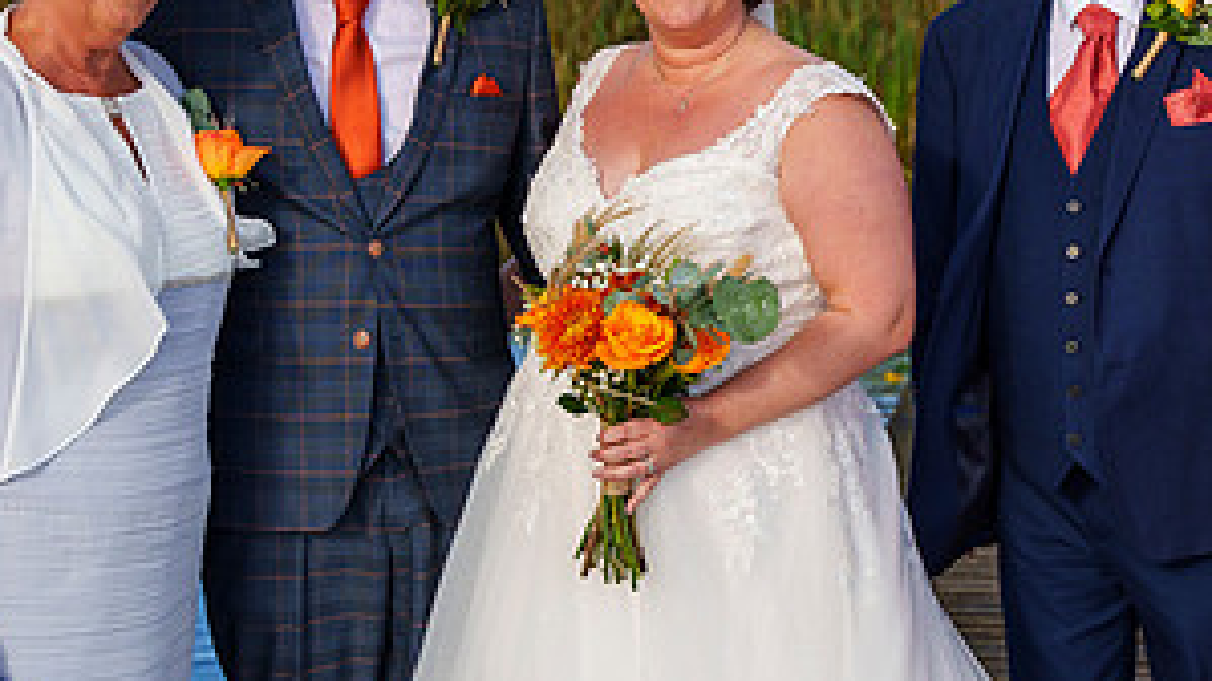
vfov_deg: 12.3
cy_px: 243
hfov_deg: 21.7
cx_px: 810
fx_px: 3149
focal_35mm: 98
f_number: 3.2
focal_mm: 42
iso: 400
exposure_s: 1/5000
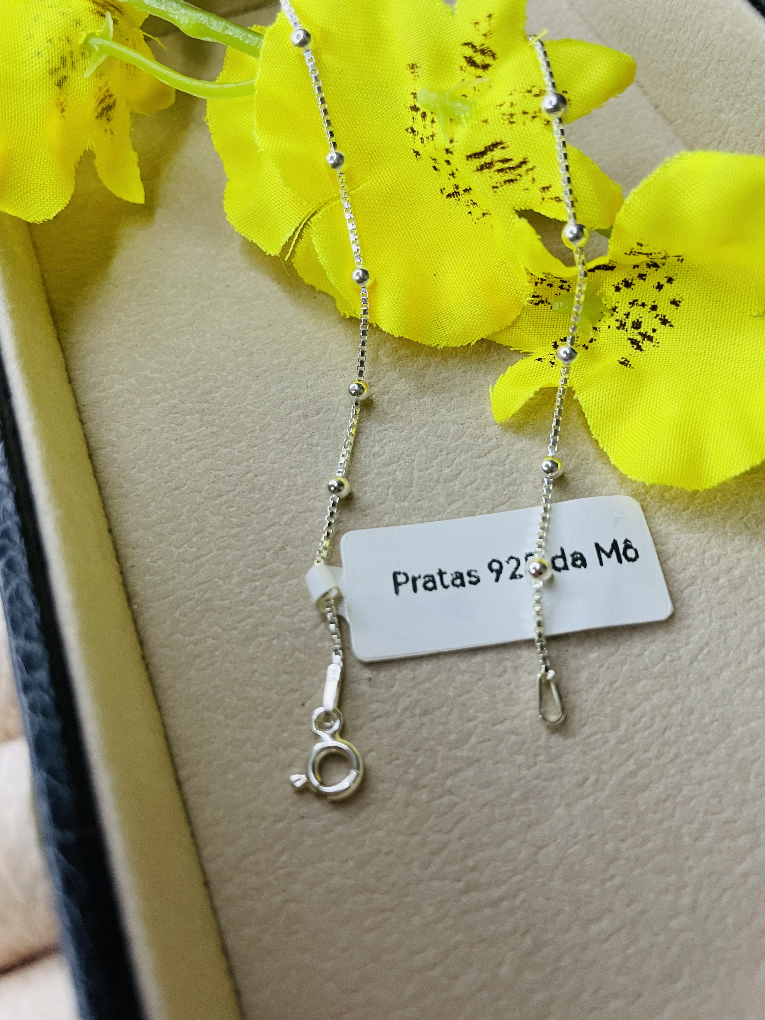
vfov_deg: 67.3
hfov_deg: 53.1
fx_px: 766
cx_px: 382
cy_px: 510
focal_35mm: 26
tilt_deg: -62.1
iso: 160
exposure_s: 1/60
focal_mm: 4.2
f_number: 1.6
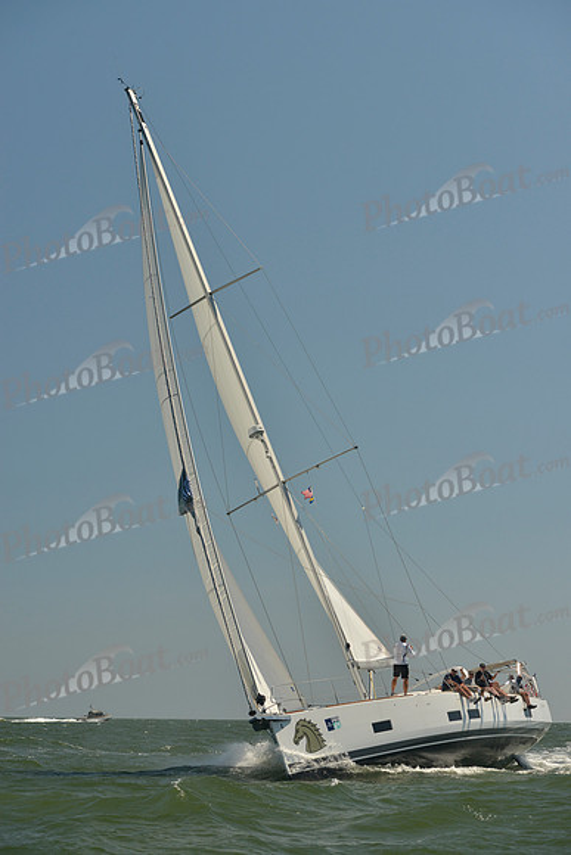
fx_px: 1664
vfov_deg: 28.8
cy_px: 428
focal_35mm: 70
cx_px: 286
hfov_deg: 19.5
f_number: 8
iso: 280
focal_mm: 70
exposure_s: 1/1000
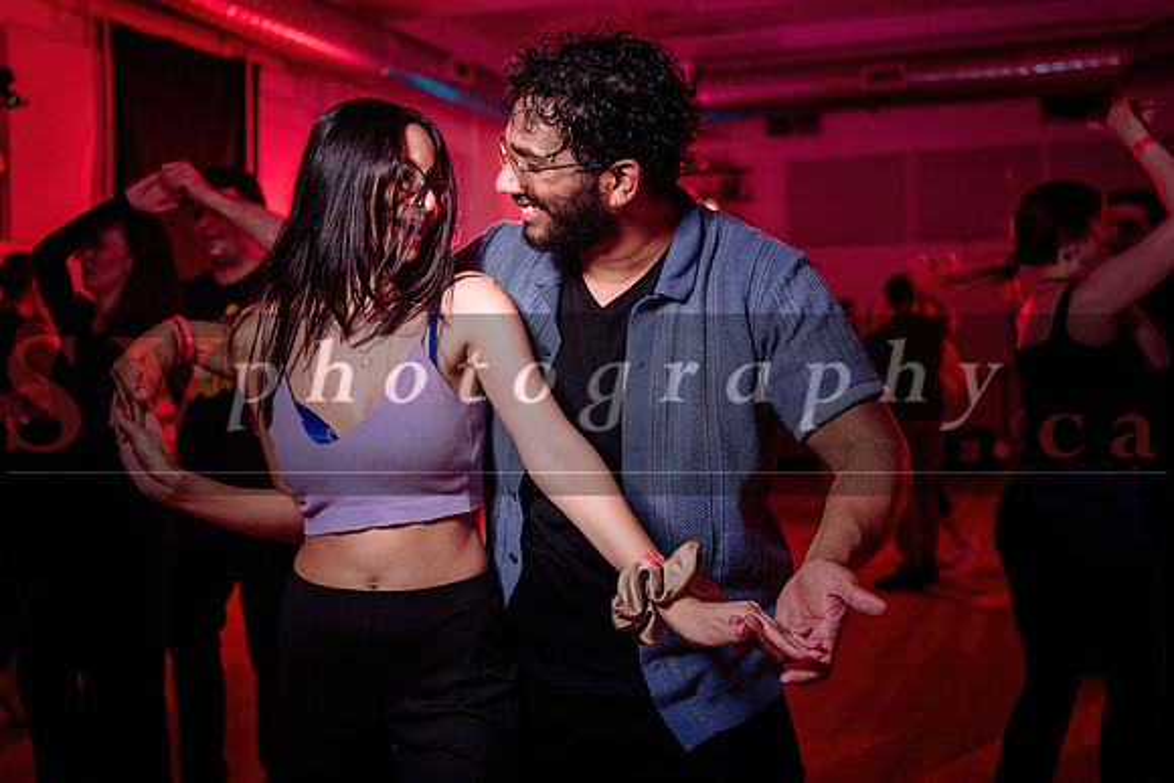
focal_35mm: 41
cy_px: 358
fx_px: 1345
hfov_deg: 47.2
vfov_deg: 32.5
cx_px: 580
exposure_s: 1/80
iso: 800
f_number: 3.2
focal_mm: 38
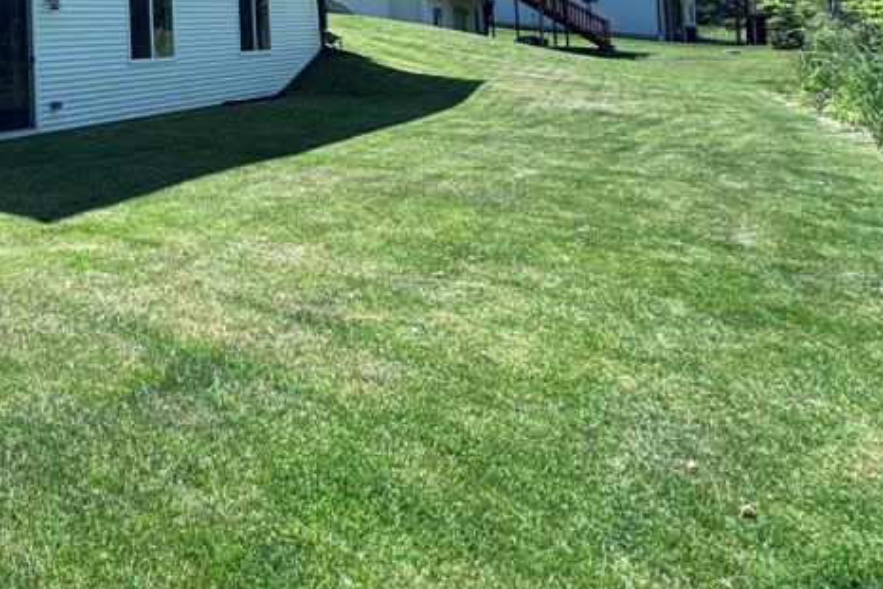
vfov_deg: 36.9
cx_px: 28
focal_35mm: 32
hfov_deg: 49.5
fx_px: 785
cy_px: 0
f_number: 2.2
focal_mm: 2.22
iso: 40
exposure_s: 1/548
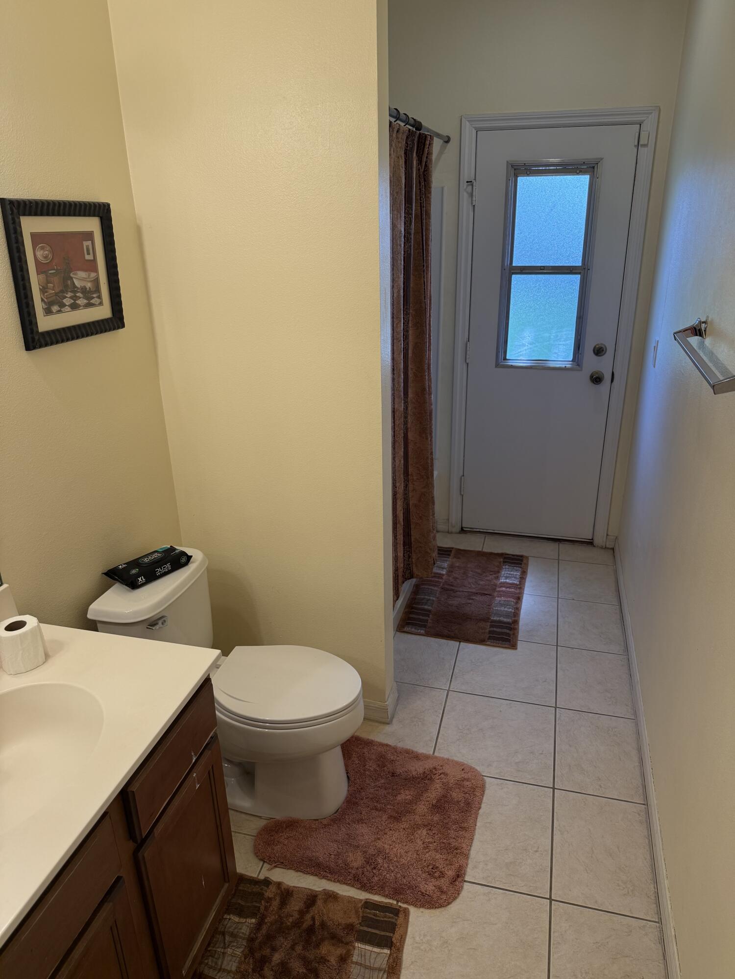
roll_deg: +0.6
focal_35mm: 24
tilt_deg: -21.6
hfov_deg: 56.8
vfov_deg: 71.6
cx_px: 368
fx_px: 679
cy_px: 490
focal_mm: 6.76
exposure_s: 1/120
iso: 125
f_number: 1.78
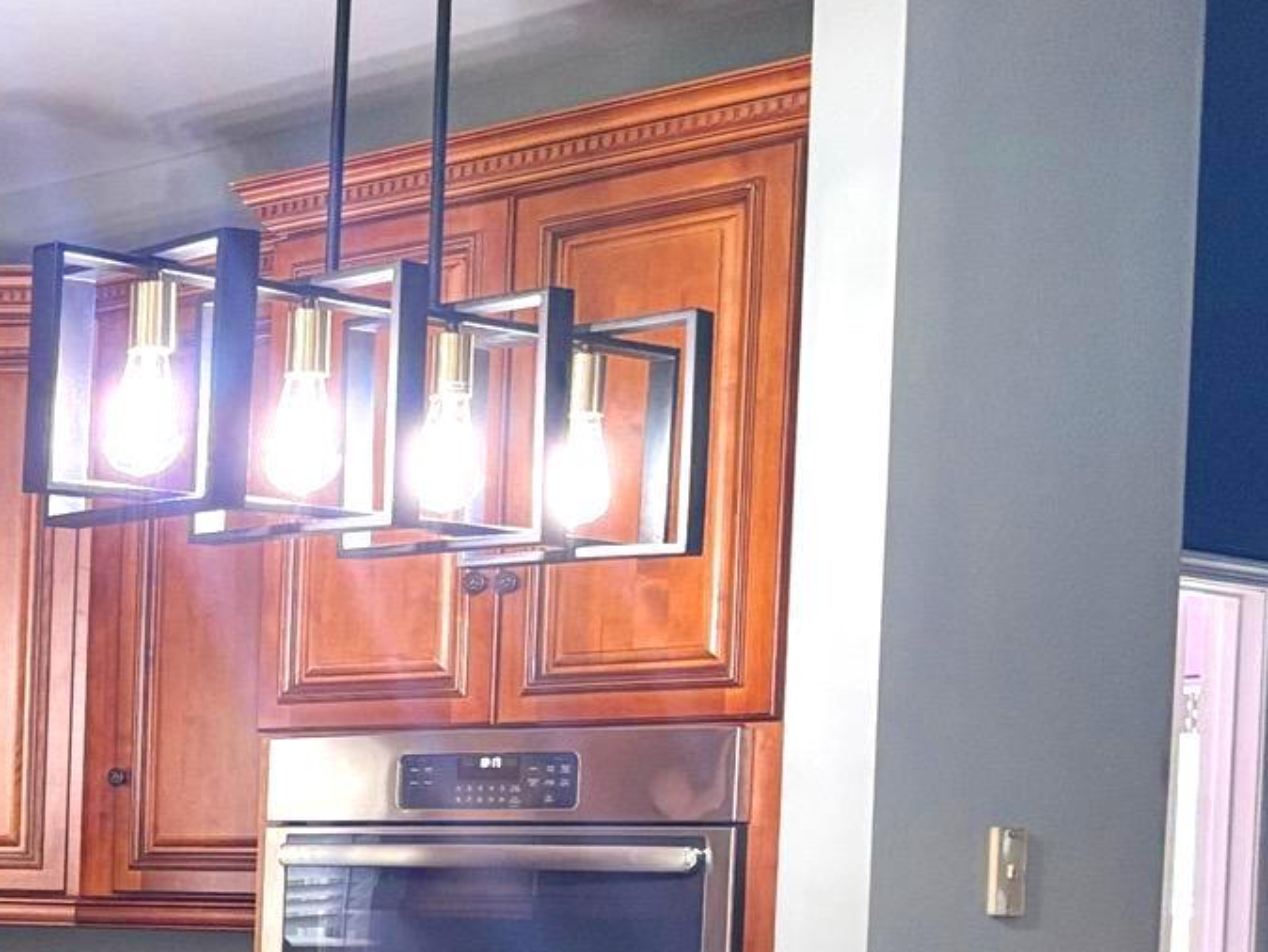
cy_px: 1010
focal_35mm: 79
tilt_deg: -3.6
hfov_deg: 21.1
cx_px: -596
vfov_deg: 18.1
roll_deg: -2.2
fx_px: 2895
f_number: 1.6
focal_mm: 5.96
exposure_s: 1/60
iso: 200
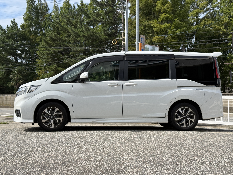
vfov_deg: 29.7
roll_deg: -0.6
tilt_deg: +2.1
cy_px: 88
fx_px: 330
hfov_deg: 38.9
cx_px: 117
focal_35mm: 49
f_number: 1.78
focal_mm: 6.76
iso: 64
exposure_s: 1/3891
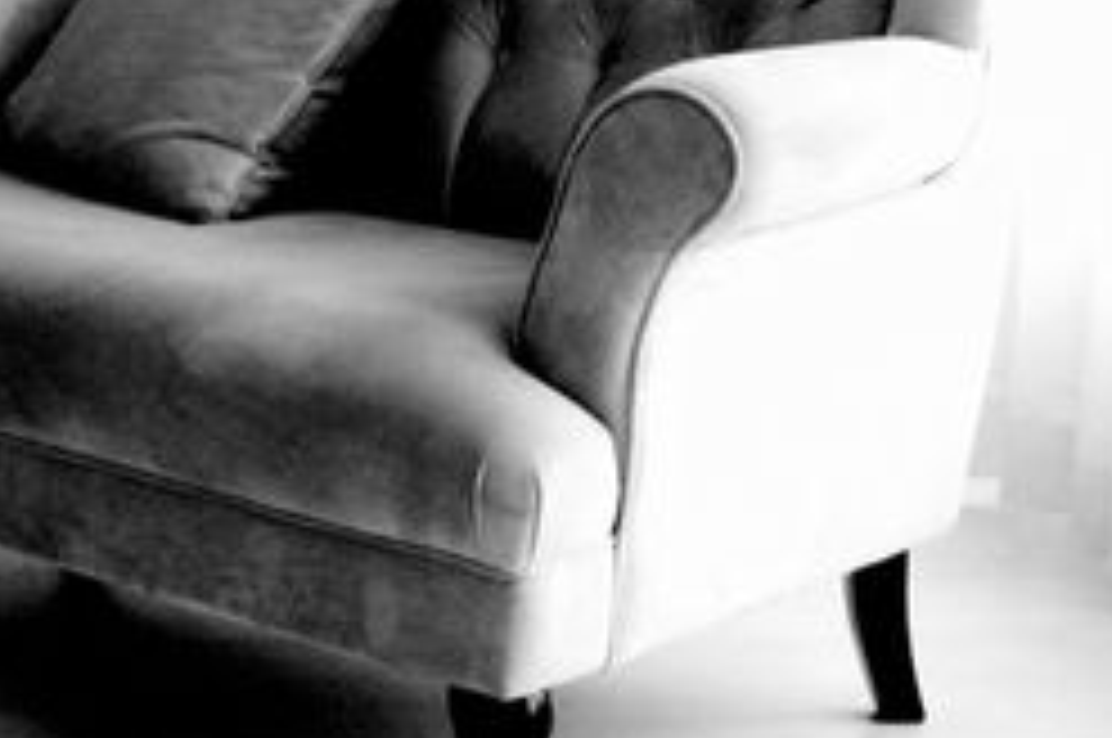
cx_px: 203
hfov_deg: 23.0
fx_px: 2684
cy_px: 198
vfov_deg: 15.6
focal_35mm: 87
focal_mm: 28
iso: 3200
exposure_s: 1/60
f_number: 5.6
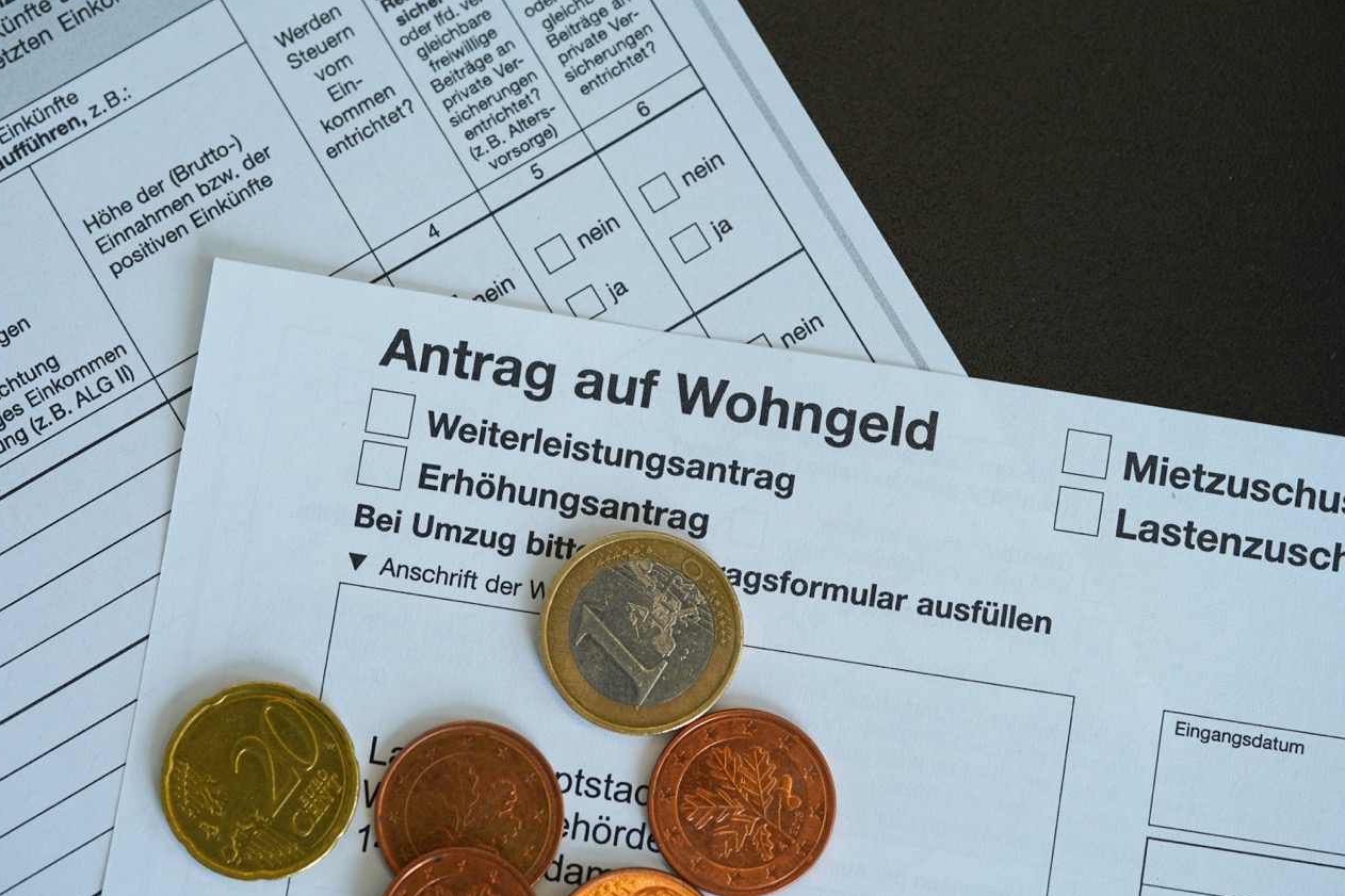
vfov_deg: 19.2
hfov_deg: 28.5
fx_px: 2652
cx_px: 672
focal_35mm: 71
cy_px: 452
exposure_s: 1/160
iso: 800
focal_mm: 70
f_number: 5
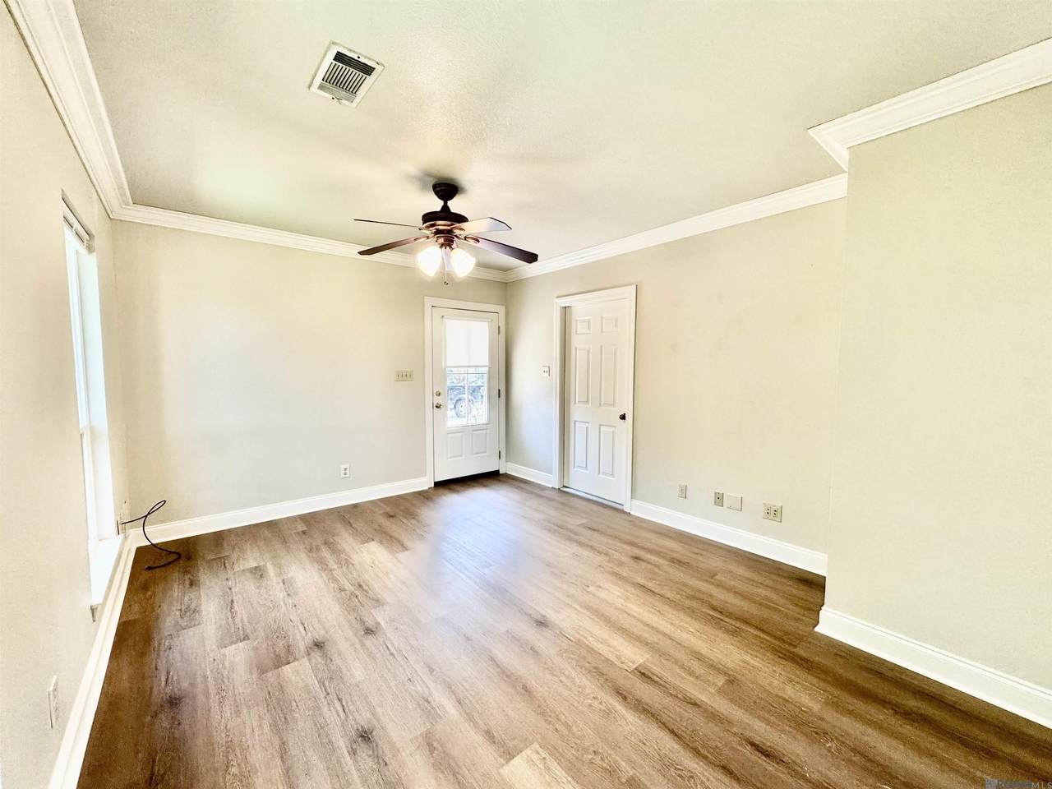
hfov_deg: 102.1
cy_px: 394
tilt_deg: -4.5
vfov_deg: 85.7
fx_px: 425
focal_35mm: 14
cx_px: 526
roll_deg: +0.2
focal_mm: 2.22
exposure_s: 1/120
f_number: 2.2
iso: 200
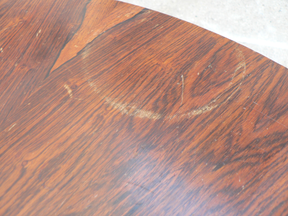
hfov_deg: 51.4
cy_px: 108
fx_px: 300
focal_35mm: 36
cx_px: 144
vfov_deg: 39.7
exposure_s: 1/30
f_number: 2.8
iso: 80
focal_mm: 6
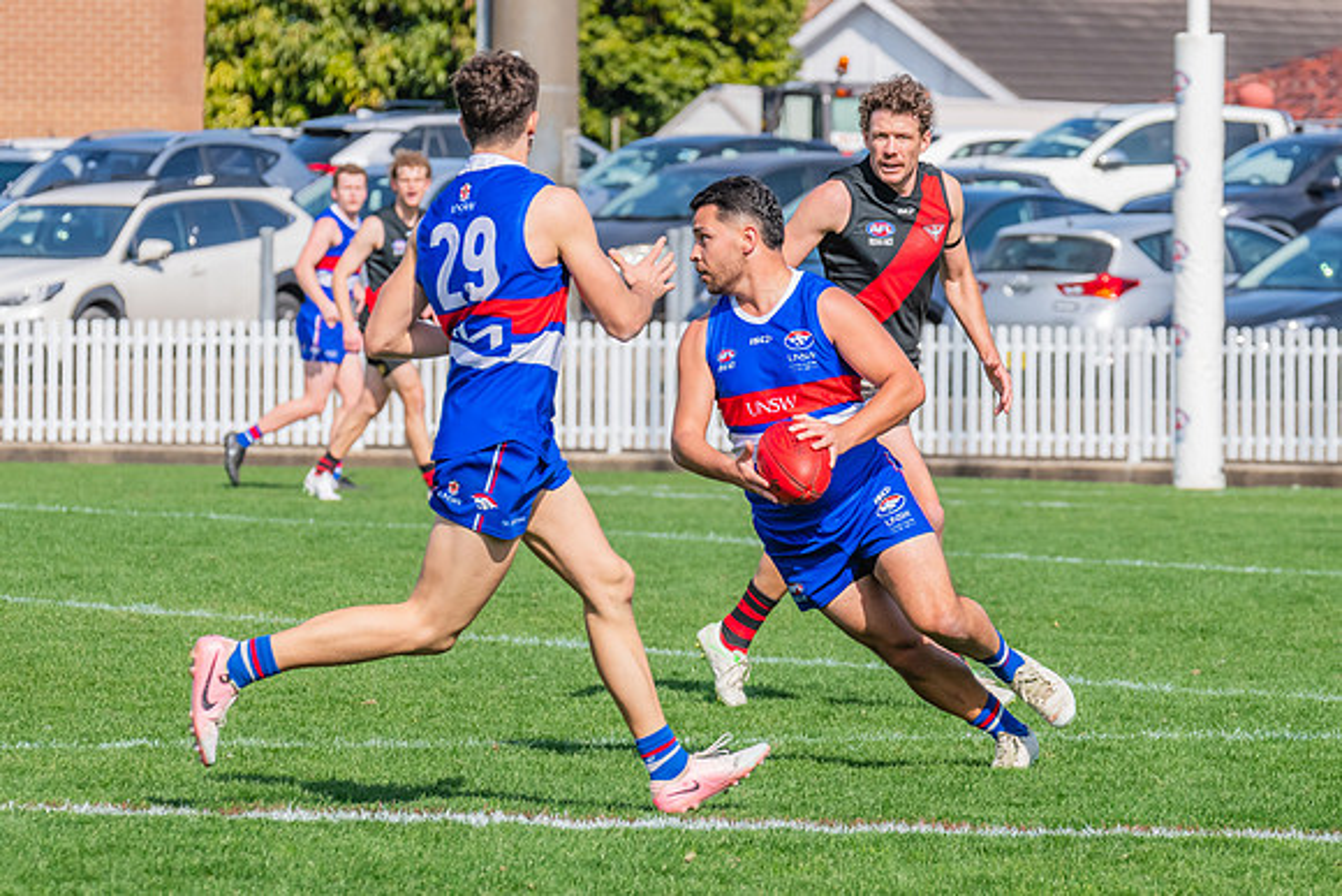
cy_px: 479
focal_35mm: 356
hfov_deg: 5.8
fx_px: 13291
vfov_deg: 3.9
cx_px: 716
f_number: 11
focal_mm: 270
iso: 800
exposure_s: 1/1250
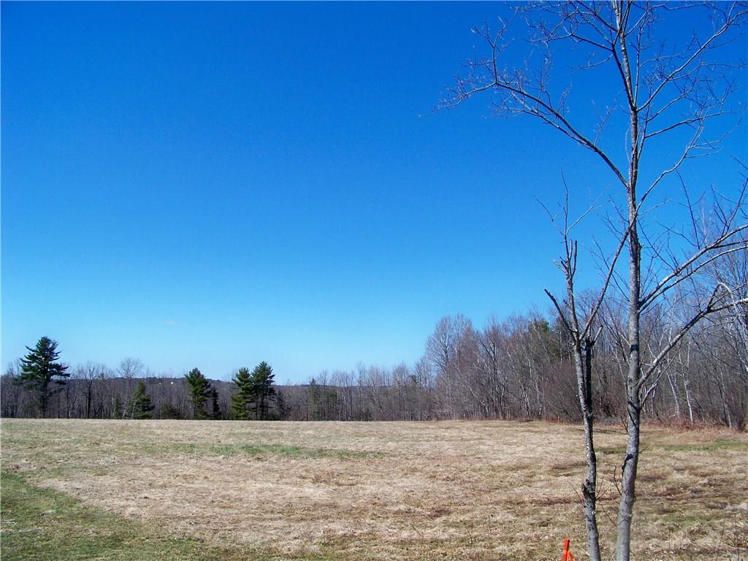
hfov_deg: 55.4
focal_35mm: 33
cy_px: 280
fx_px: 713
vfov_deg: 42.9
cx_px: 374
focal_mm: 5.85
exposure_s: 1/800
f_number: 4
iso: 80
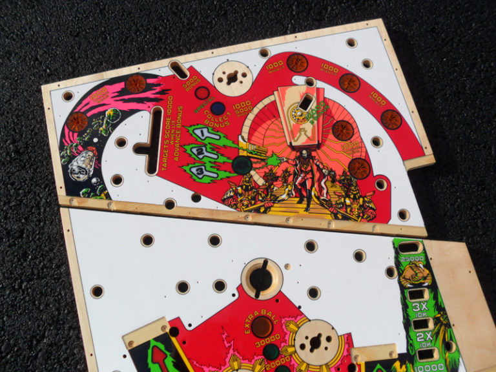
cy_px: 186
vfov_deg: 40.7
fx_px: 502
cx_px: 248
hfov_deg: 52.6
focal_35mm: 35
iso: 80
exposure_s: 1/180
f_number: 7.6
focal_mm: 6.3
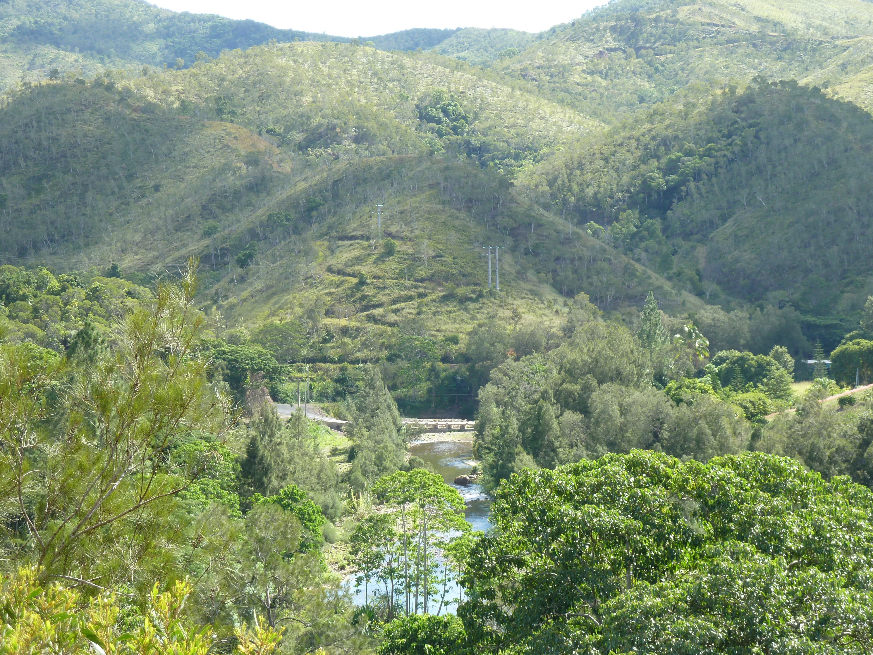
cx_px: 436
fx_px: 2270
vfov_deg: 16.4
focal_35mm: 90
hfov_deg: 21.8
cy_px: 328
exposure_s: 1/125
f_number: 4.3
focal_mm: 14.7
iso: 80
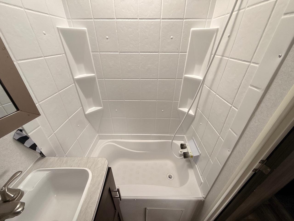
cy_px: 110
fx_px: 119
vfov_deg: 85.7
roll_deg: -0.9
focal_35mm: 14
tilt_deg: -30.9
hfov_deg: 102.1
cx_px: 147
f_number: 2.2
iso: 125
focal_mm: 2.22
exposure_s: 1/99
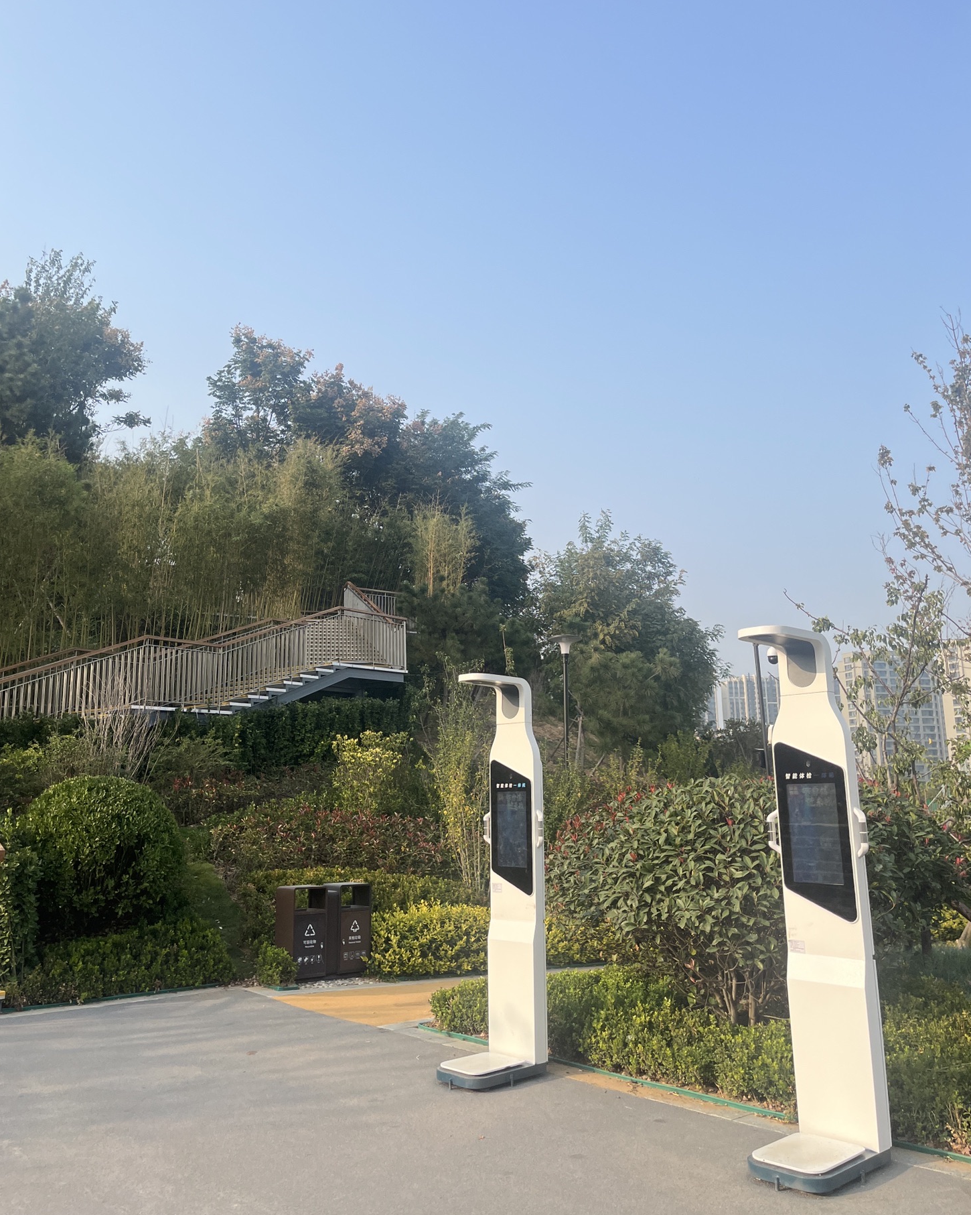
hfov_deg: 51.5
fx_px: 1006
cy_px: 590
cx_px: 479
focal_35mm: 28
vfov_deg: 62.2
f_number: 1.6
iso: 50
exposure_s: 1/2062
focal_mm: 5.1
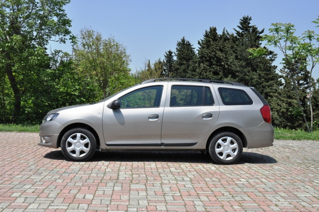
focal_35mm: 44
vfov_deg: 30.8
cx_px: 160
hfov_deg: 45.0
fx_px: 385
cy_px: 106
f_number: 14
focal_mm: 29
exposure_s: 1/800
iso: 1250
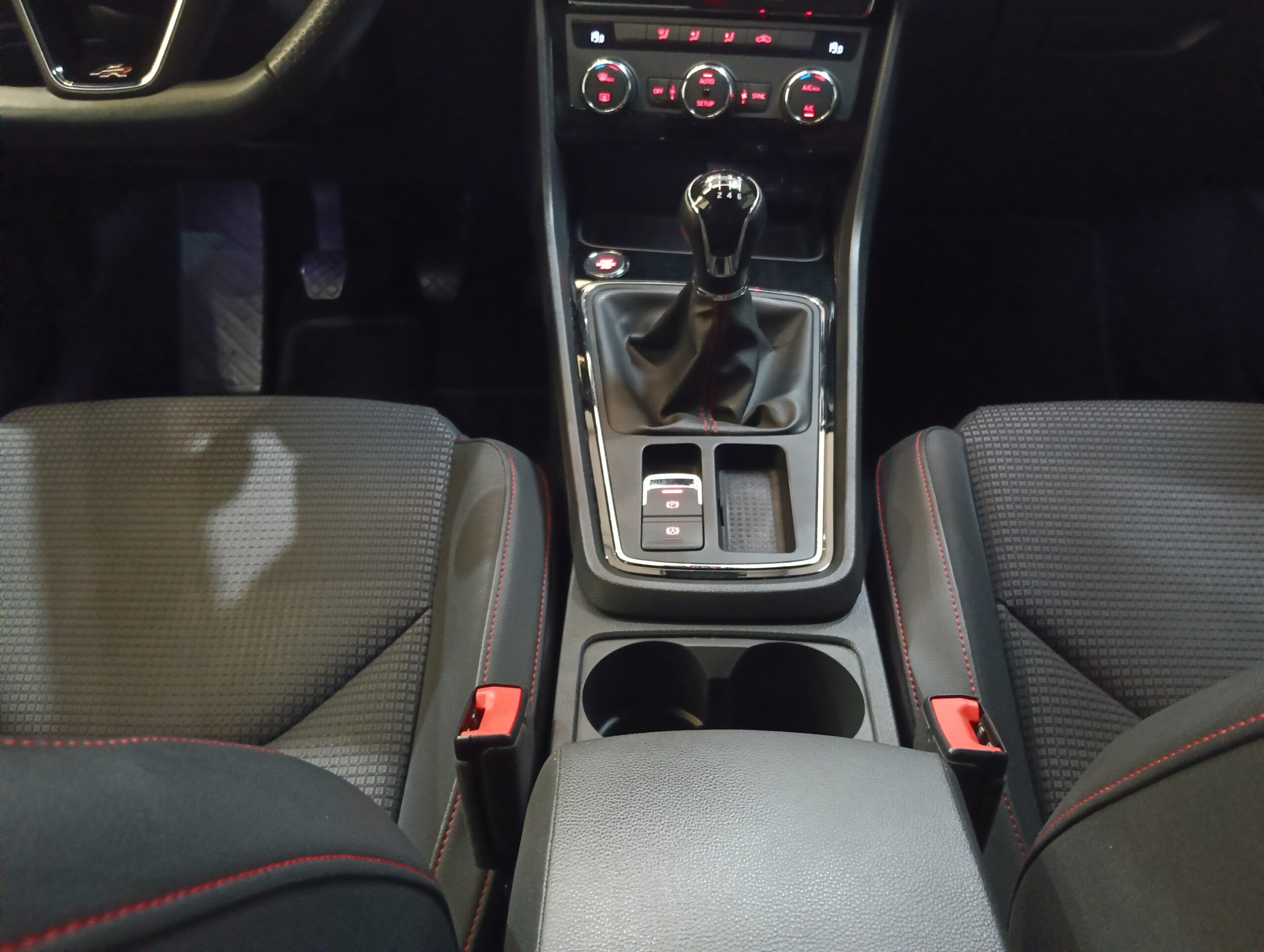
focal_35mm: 27
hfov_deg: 65.2
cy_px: 476
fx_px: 987
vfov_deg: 51.5
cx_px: 632
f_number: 16
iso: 2500
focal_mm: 3.98
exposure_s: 1/14.3
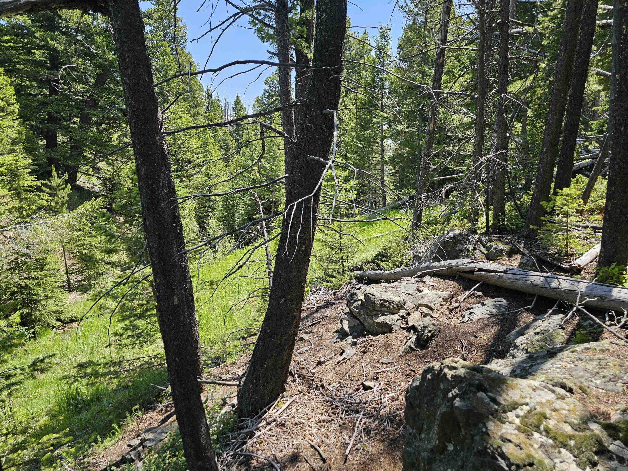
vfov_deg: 58.9
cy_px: 236
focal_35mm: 23
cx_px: 314
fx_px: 417
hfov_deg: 73.9
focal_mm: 6.3
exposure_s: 1/279
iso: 10
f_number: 1.7
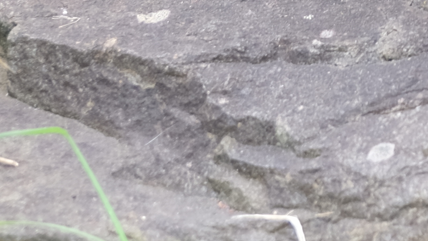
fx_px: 2837
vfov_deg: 4.7
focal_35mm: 250
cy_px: -337
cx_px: 899
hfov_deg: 8.2
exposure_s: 1/90
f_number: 4.3
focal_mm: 34.5
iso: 200
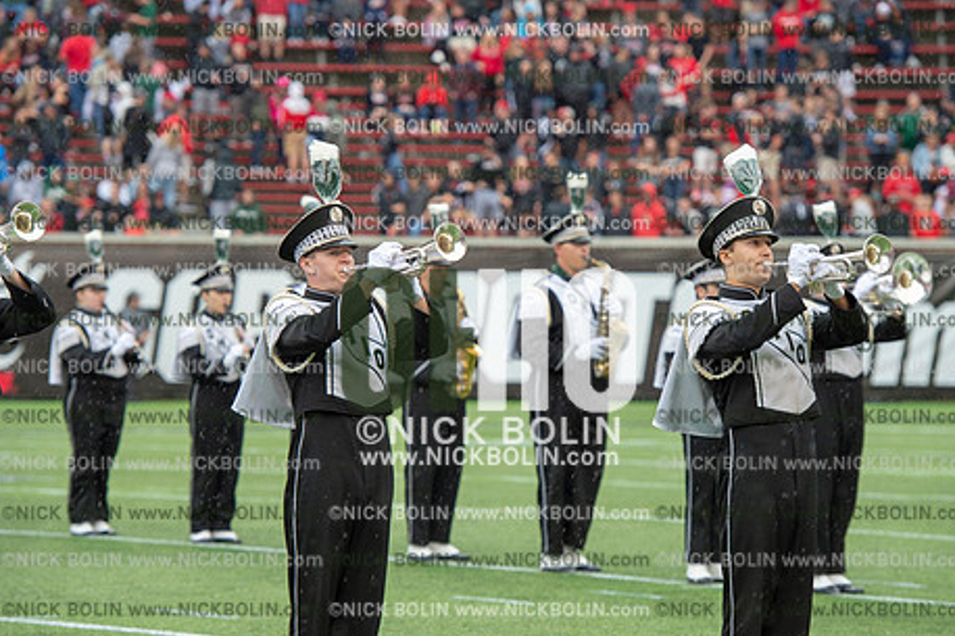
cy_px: 367
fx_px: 5038
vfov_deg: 7.2
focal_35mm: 190
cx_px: 488
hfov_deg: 10.8
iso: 400
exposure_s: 1/500
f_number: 4
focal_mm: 150
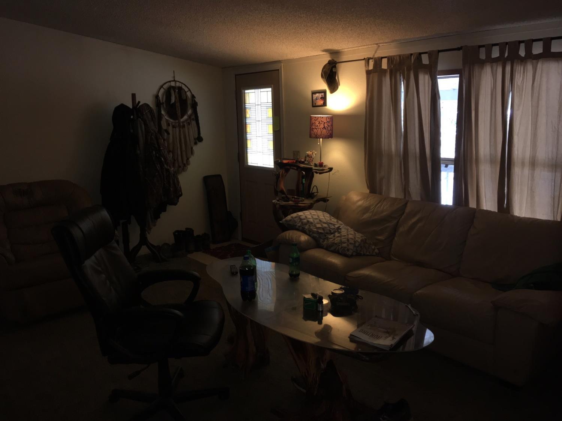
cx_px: 281
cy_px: 210
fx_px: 471
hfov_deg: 61.7
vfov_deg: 48.2
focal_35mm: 29
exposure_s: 1/30
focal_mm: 4.15
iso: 50
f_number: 2.2
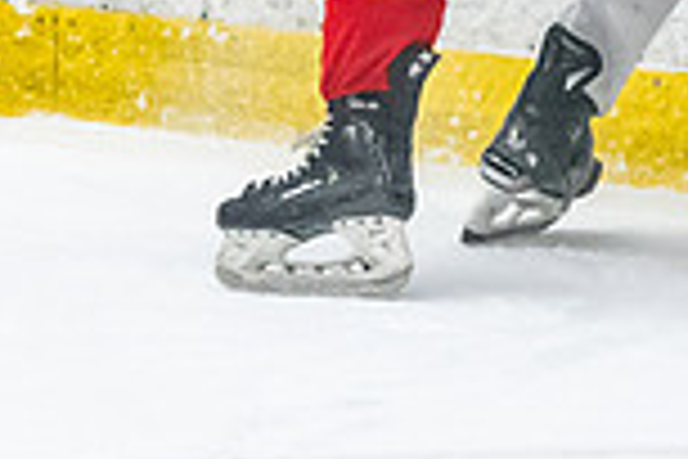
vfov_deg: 2.0
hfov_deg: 3.1
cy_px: -325
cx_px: 746
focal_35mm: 670
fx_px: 12803
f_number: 2.8
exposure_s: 1/800
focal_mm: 92
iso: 3200
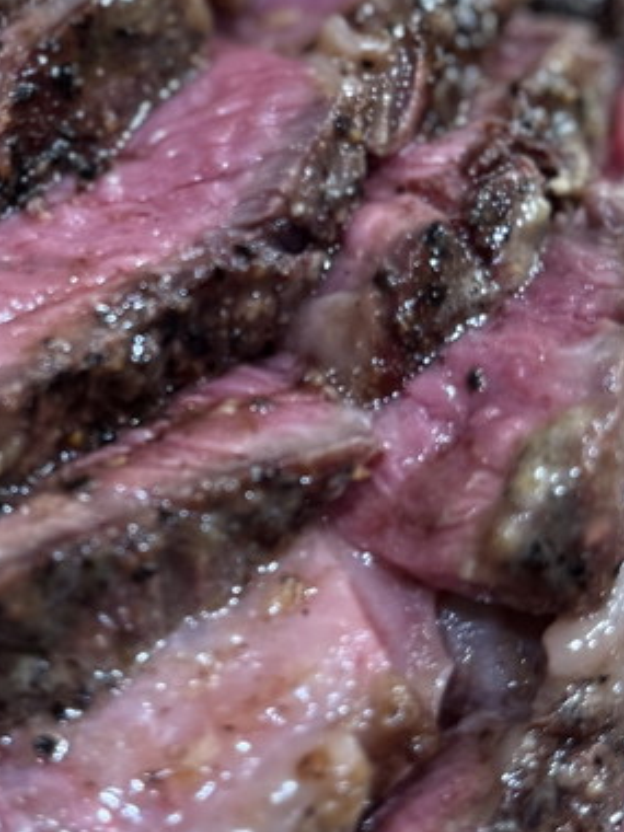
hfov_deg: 14.6
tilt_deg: -55.5
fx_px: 2428
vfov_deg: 19.4
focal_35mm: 101
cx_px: 142
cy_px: 342
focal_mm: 6.86
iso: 200
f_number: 1.78
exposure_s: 1/60
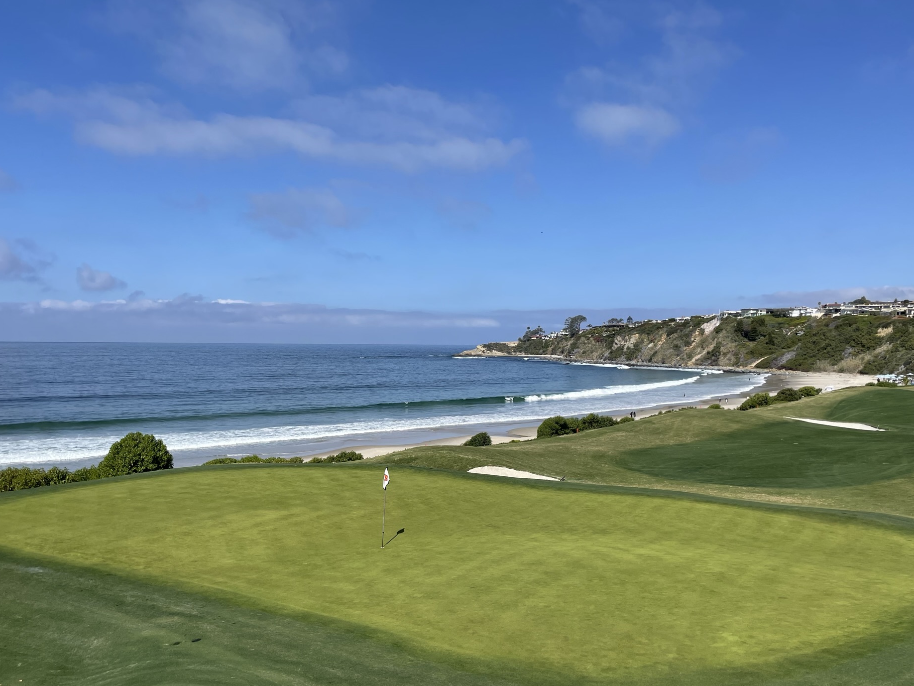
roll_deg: -1.0
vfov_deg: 48.2
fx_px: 766
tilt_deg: +0.0
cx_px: 417
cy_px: 363
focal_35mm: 29
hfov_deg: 61.6
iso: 32
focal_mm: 4.2
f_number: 1.6
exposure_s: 1/5556
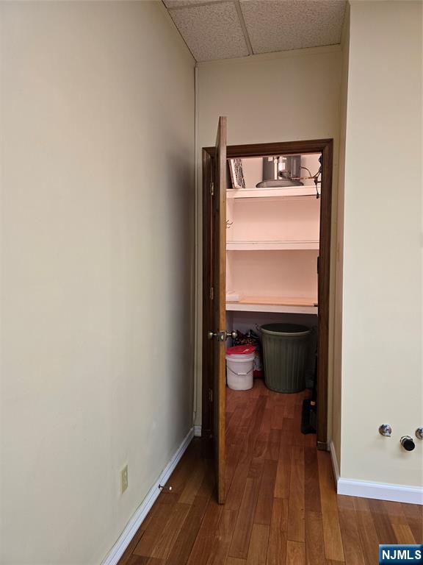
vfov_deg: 73.9
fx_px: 375
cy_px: 282
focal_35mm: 23
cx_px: 212
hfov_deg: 58.9
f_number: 1.7
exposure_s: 1/120
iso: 250
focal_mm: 6.3
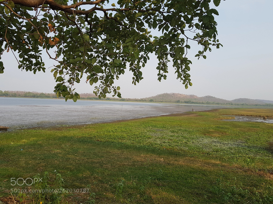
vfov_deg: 53.1
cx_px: 136
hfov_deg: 67.3
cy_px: 102
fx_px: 205
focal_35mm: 26
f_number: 1.7
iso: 40
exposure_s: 1/1236
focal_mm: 4.2
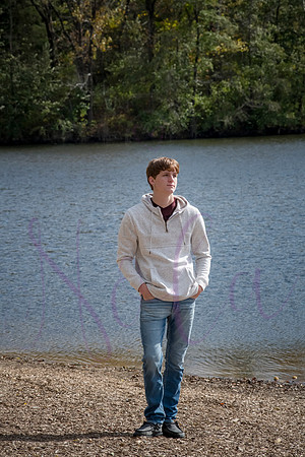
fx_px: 1843
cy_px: 228
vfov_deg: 14.2
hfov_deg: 9.5
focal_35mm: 145
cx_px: 152
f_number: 11
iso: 800
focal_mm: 145
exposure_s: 1/640
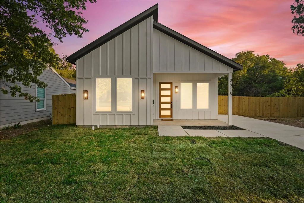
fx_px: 139
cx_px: 152
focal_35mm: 16
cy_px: 102
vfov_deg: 72.1
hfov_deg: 95.0
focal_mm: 11
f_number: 8
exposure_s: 1/160
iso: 2500
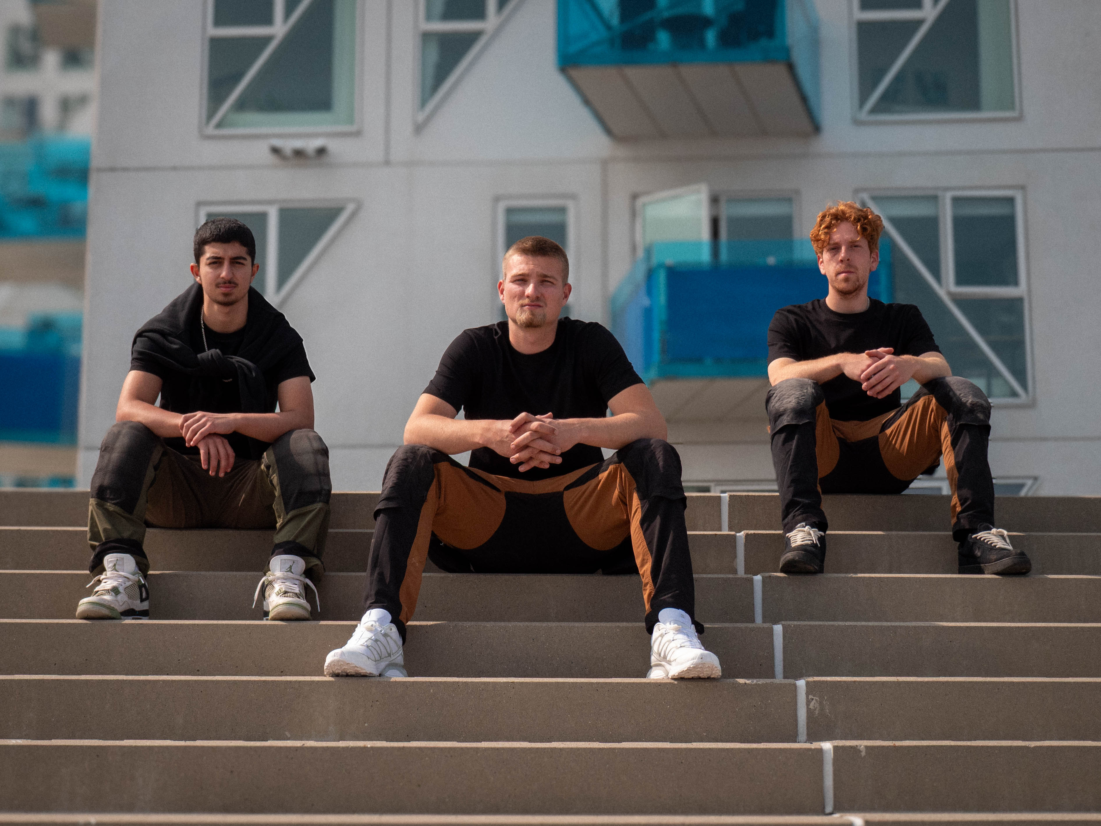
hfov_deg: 28.4
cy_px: 402
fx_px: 2179
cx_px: 545
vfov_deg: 21.5
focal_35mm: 69
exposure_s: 1/5000
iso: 400
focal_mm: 23
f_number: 2.8
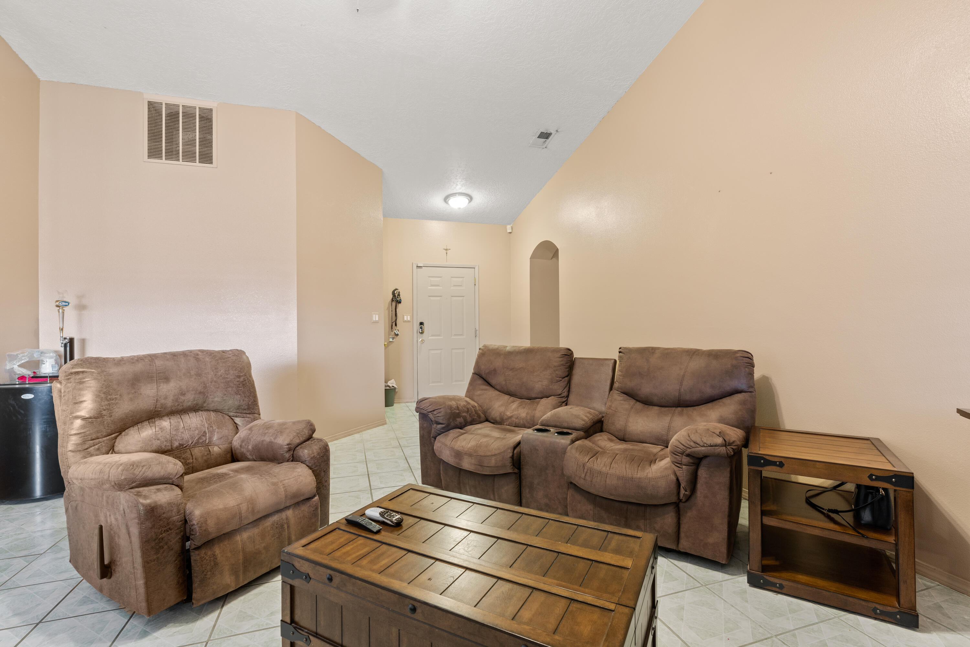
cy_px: 324
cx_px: 485
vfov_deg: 73.7
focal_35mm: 16
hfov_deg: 96.7
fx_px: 431
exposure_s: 2
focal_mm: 16
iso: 400
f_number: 9
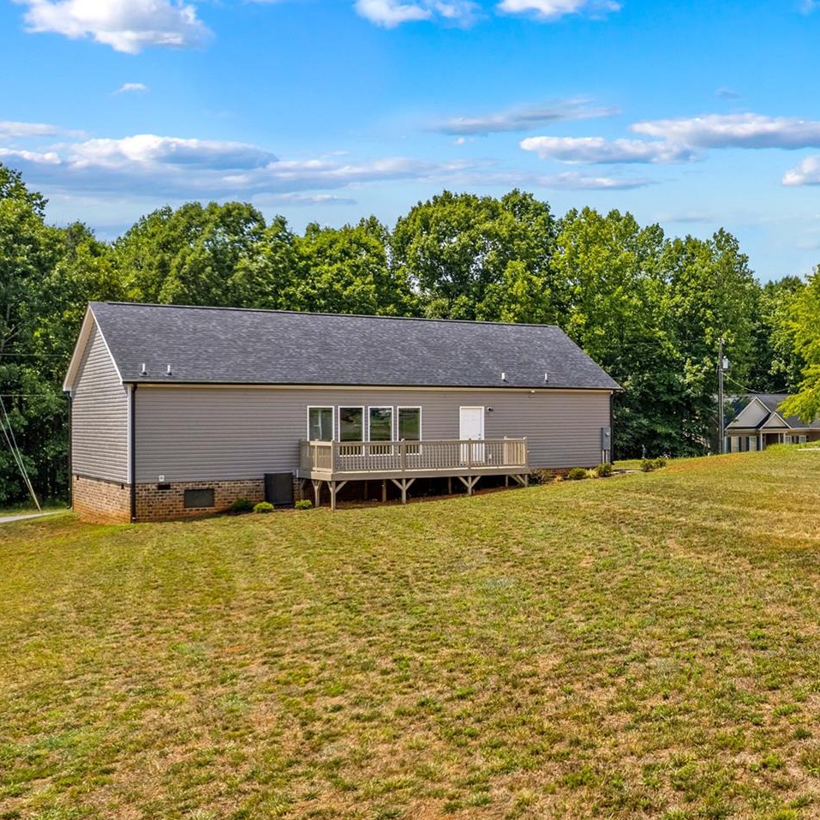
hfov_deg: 39.5
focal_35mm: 40
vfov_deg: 41.9
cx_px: 701
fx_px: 1072
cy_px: 404
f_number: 2.8
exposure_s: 1/1250
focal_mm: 8.38
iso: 110
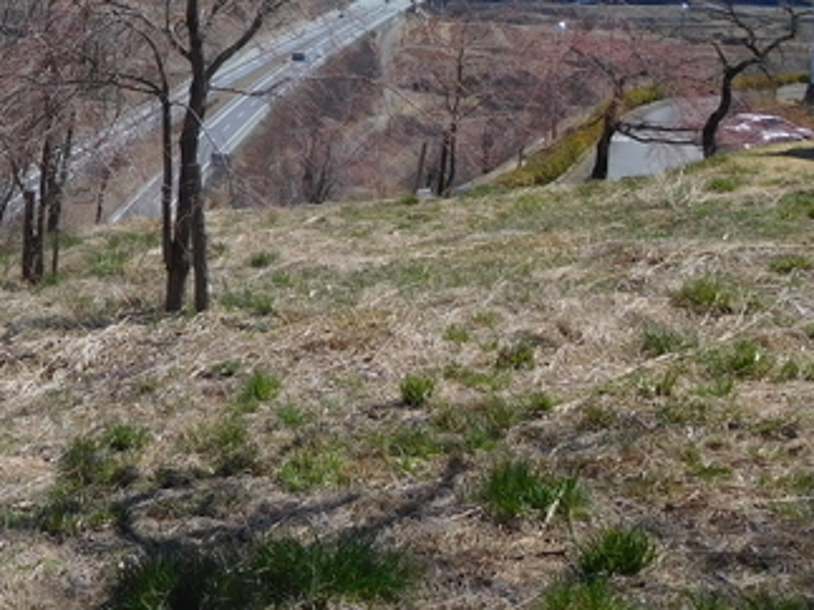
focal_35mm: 62
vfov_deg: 23.3
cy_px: 113
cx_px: 30
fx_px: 1457
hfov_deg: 29.5
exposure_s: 1/1500
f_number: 3.4
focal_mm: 4.5
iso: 125
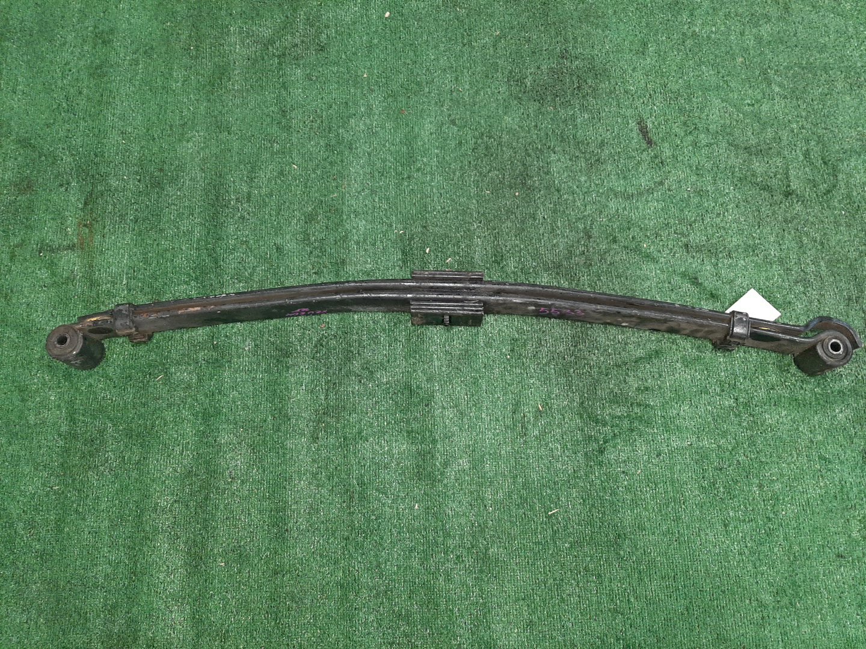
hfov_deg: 67.3
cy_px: 324
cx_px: 433
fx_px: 650
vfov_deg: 53.1
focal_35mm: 26
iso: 220
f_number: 1.7
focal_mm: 3.93
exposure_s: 1/50
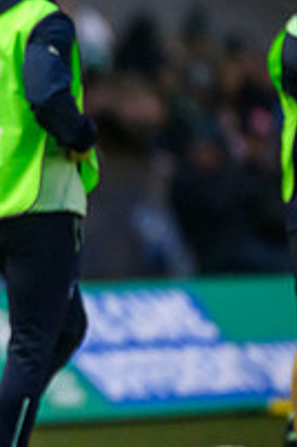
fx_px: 20016
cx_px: -301
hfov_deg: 0.8
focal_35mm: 1612
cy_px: 202
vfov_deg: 1.3
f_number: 4
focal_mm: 560
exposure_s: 1/1250
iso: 8000
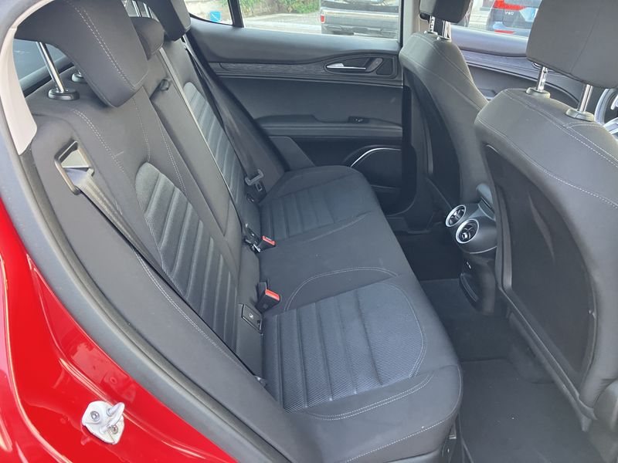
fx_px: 500
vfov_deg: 49.7
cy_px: 232
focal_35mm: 28
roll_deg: -1.9
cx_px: 309
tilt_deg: -27.3
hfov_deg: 63.4
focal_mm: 3.99
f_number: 1.8
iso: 320
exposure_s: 1/56
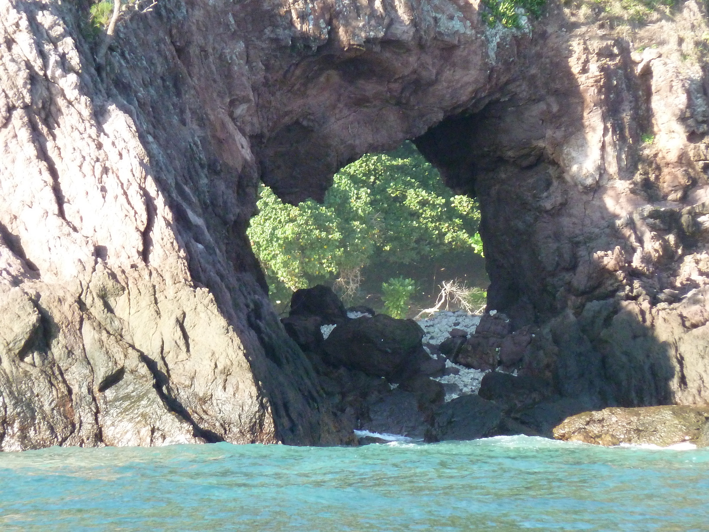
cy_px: 266
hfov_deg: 5.0
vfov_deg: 3.7
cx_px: 354
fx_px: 8172
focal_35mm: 399
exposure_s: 1/250
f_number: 4.9
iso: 400
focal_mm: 49.2
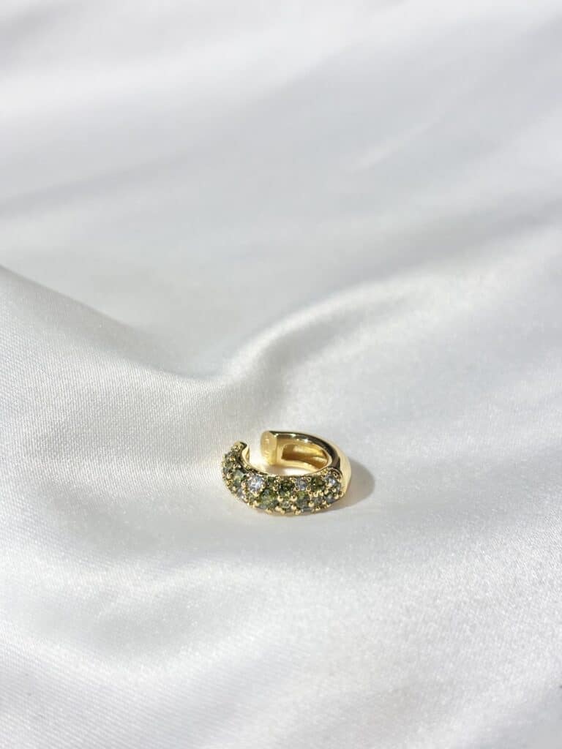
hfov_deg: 28.0
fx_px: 1126
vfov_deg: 36.8
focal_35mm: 52
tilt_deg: -32.5
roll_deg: +8.6
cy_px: 374
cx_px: 281
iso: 32
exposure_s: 1/335
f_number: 1.6
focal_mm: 5.96
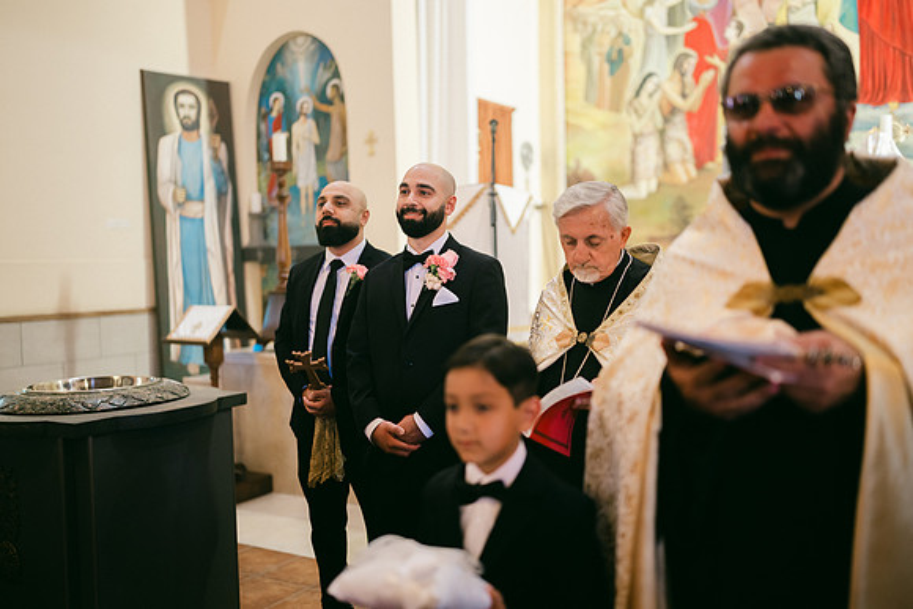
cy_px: 304
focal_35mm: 35
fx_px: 888
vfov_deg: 37.9
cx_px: 456
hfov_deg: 54.4
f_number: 1.2
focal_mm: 35
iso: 800
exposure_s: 1/320
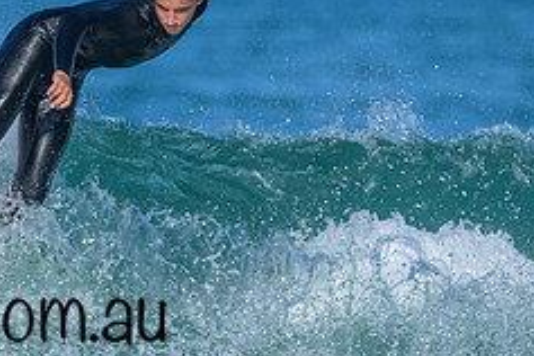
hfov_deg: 0.8
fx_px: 39884
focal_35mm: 2689
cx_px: -27
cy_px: 339
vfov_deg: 0.5
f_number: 6.3
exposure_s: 1/2000
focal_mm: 800
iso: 280
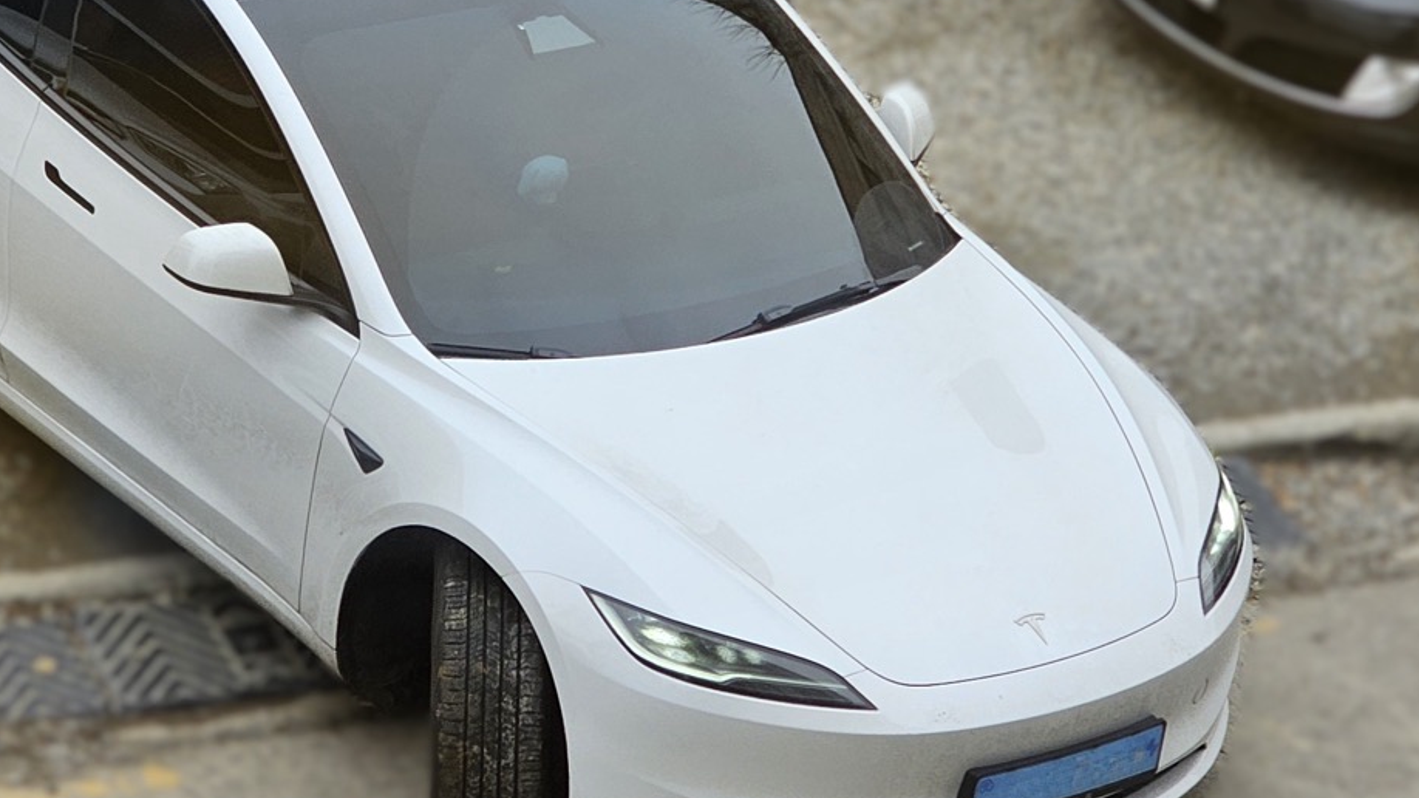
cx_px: 465
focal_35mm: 131
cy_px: 190
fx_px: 4928
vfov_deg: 9.2
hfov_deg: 16.3
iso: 50
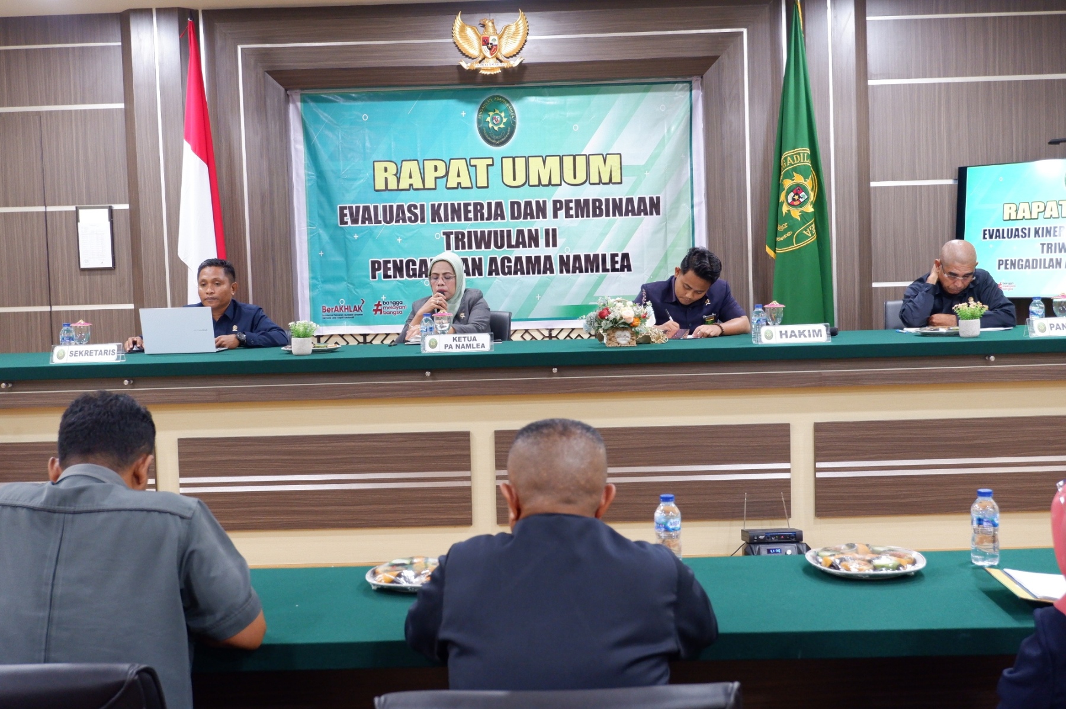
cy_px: 354
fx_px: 1213
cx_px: 533
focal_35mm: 41
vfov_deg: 32.6
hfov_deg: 47.4
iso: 2000
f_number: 4.4
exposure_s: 1/40
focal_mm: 27.1
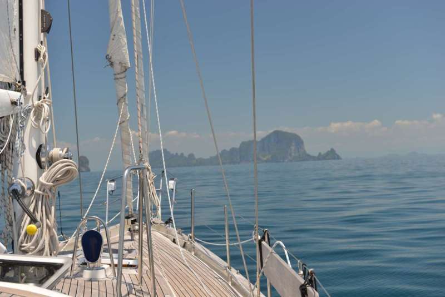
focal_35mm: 58
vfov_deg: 23.4
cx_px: 222
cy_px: 148
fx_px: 717
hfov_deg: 34.5
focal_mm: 58
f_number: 6.3
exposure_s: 1/160
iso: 100
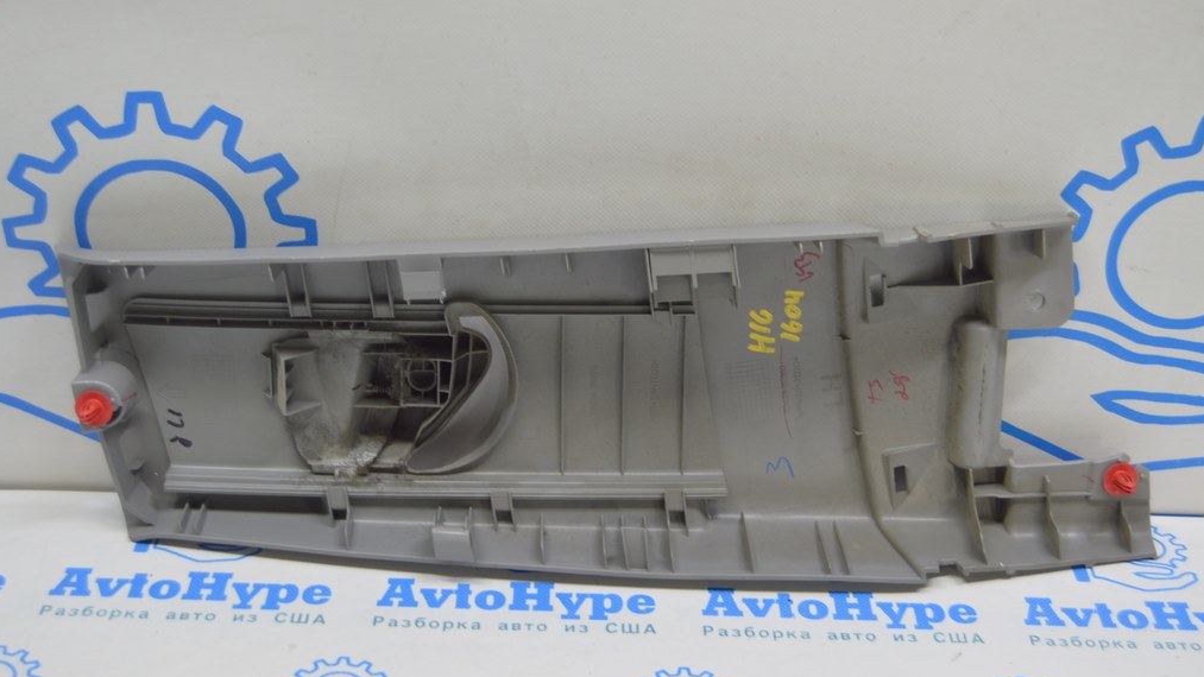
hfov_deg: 37.5
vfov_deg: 21.6
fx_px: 1773
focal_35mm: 56
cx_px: 604
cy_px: 328
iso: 400
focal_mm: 35
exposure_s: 1/20
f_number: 5.6
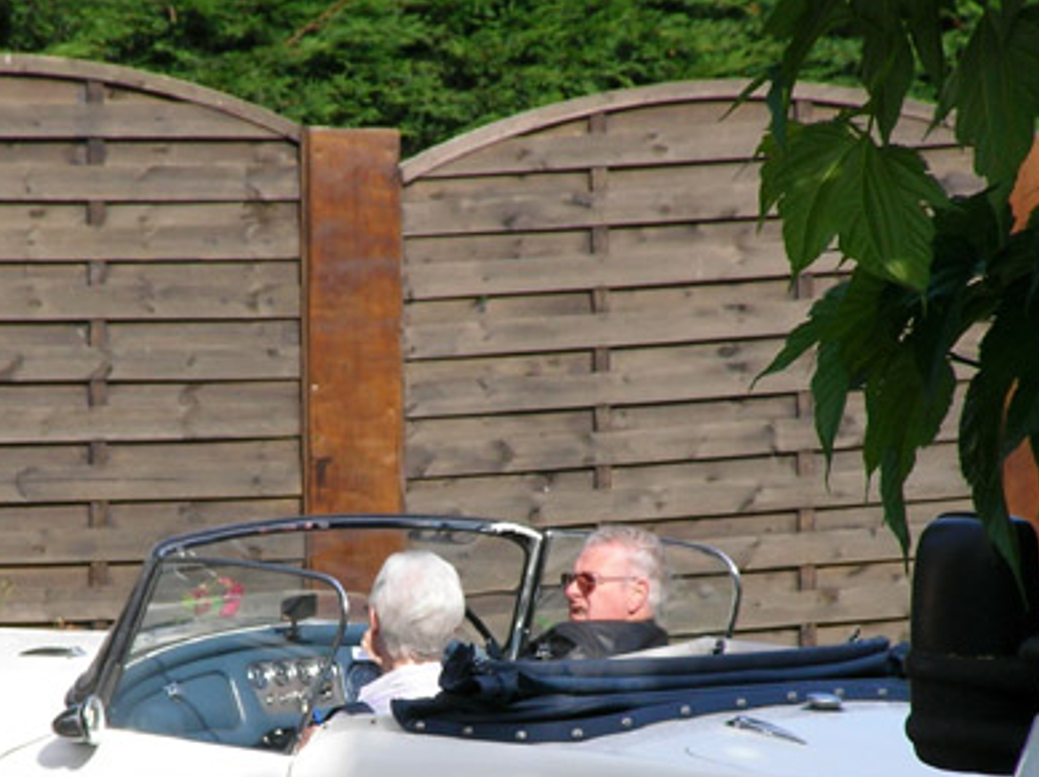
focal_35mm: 261
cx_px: 422
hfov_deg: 7.6
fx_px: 7827
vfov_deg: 5.7
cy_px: 597
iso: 71
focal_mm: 25.9
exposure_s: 1/522
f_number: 4.5
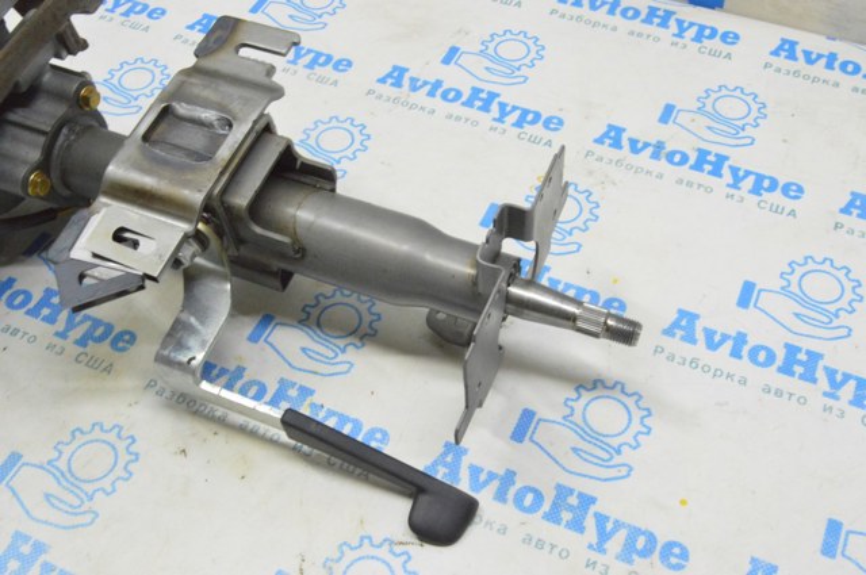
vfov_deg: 31.8
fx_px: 1009
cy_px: 288
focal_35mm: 42
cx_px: 433
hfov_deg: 46.5
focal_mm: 28
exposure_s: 1/20
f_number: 20
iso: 6400
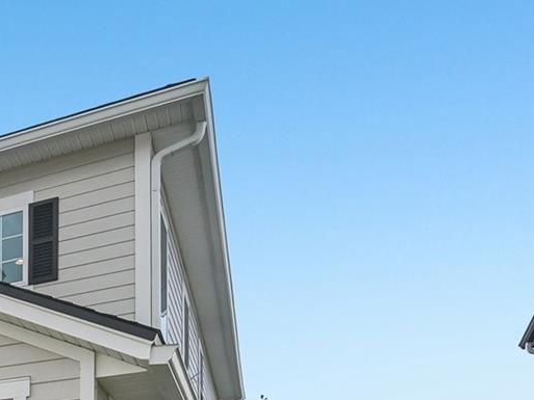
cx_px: -252
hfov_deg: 28.6
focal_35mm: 45
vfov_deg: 26.6
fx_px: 694
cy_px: 536
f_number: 8
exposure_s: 1/800
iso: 400
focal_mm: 10
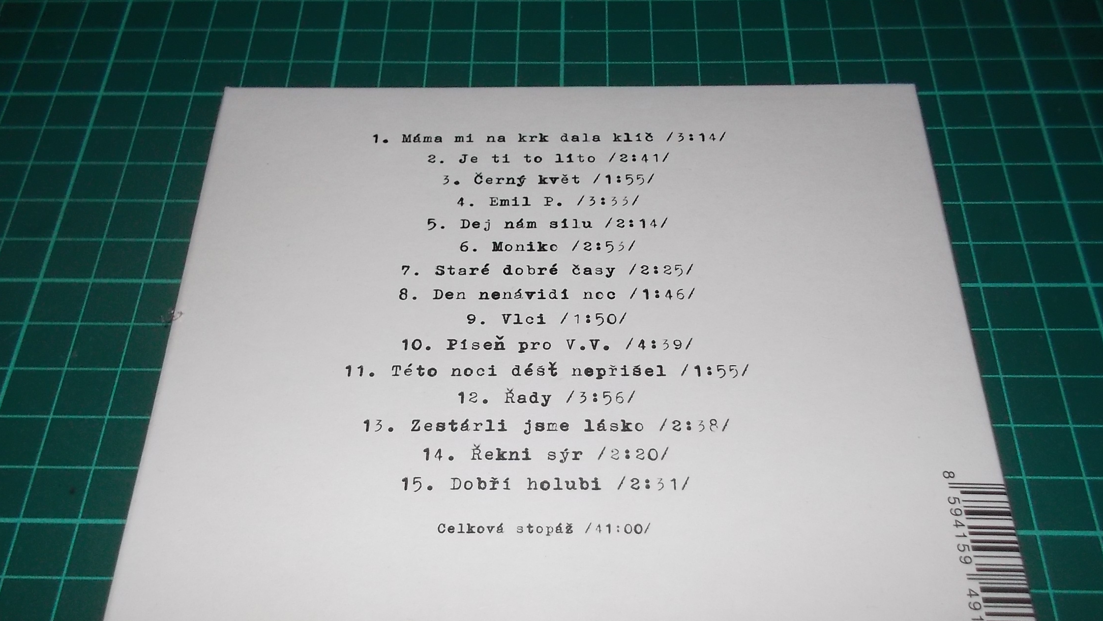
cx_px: 557
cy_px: 402
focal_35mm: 32
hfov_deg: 61.0
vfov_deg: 36.4
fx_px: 936
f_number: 3.3
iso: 200
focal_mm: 4.1
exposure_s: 1/30
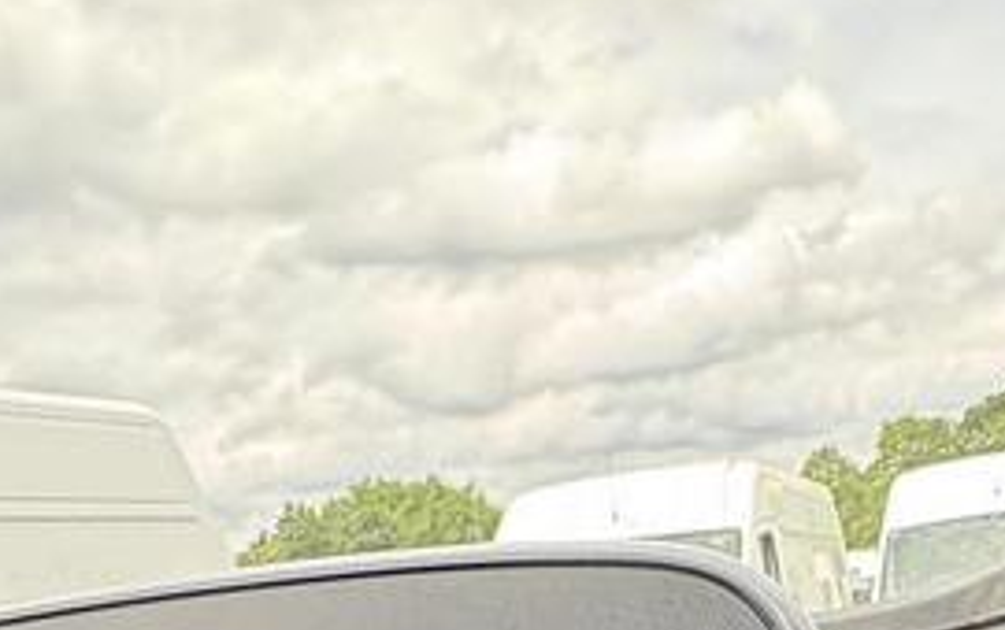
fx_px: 1343
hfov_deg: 40.4
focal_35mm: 49
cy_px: 1223
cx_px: 693
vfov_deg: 18.5
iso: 125
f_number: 2.2
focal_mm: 2.22
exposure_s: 1/139
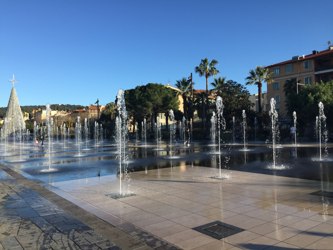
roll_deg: +1.7
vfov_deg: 48.2
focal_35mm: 29
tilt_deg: +1.2
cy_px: 125
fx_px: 279
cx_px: 166
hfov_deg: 61.7
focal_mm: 4.15
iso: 32
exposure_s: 1/1163
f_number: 2.2
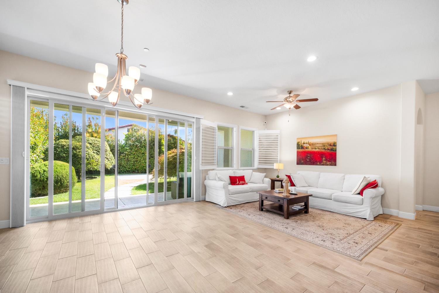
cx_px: 220
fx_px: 171
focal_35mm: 14
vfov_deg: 81.2
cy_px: 146
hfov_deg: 104.3
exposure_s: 1/200
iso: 1250
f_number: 8
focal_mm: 14
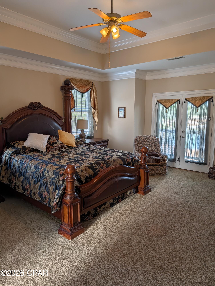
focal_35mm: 24
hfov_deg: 56.9
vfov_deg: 71.5
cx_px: 108
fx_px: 198
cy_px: 143
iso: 18
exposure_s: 1/130
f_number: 1.68
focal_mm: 6.9
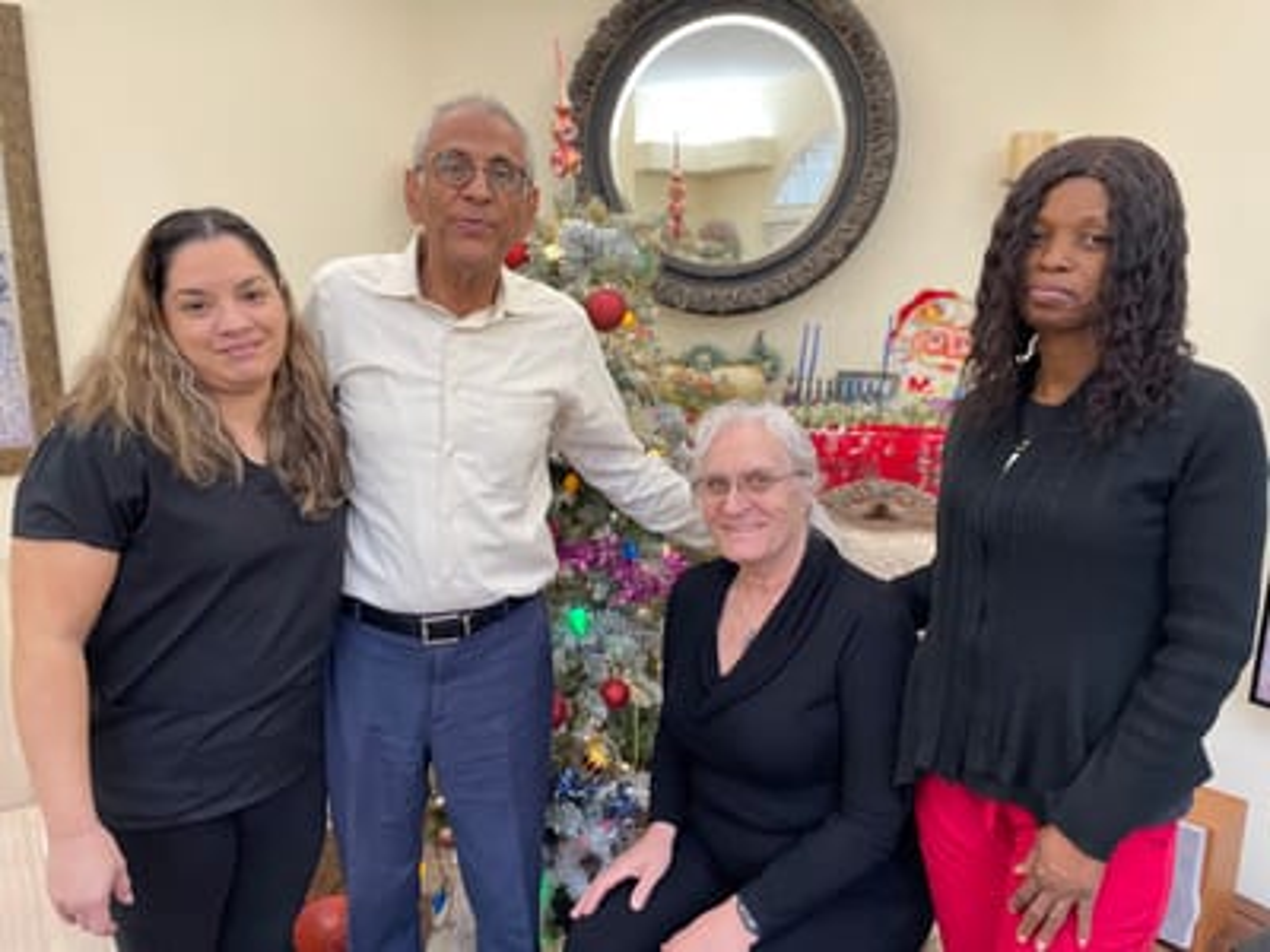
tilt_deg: -10.4
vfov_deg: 53.1
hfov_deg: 67.3
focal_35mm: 26
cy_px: 476
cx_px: 635
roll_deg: -0.1
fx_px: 954
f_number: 1.6
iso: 125
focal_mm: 4.2
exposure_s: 1/60
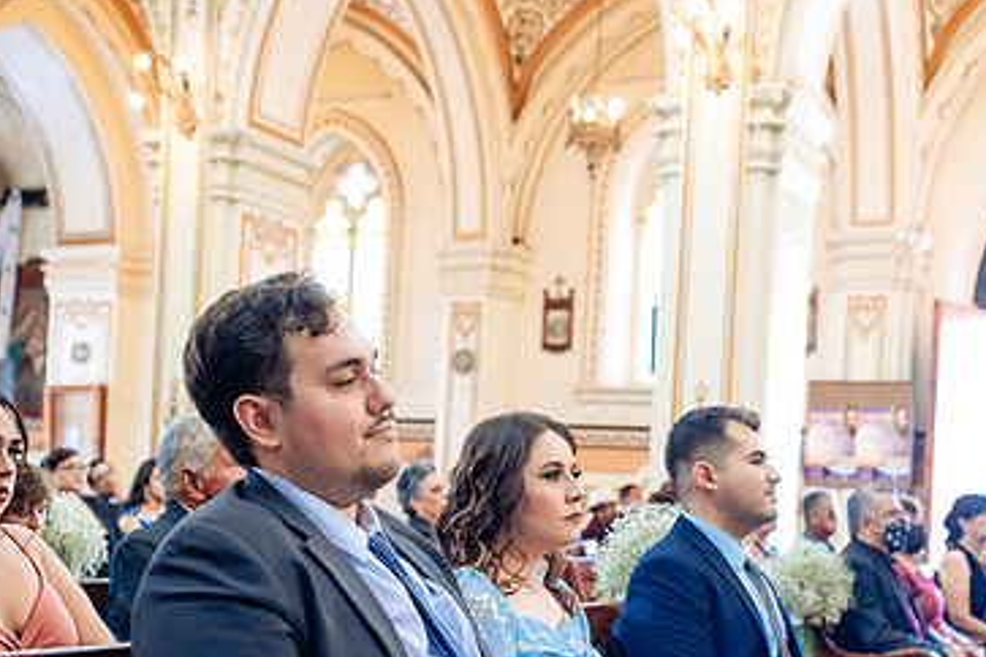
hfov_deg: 35.6
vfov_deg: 23.9
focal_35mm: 56
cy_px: 514
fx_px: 1534
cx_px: 549
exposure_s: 1/80
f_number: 3.2
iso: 1250
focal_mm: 35
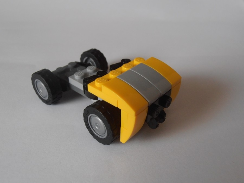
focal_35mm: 37
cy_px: 92
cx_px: 122
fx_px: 261
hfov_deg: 50.1
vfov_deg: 38.7
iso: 125
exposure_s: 1/30
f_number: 3.9
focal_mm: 6.61
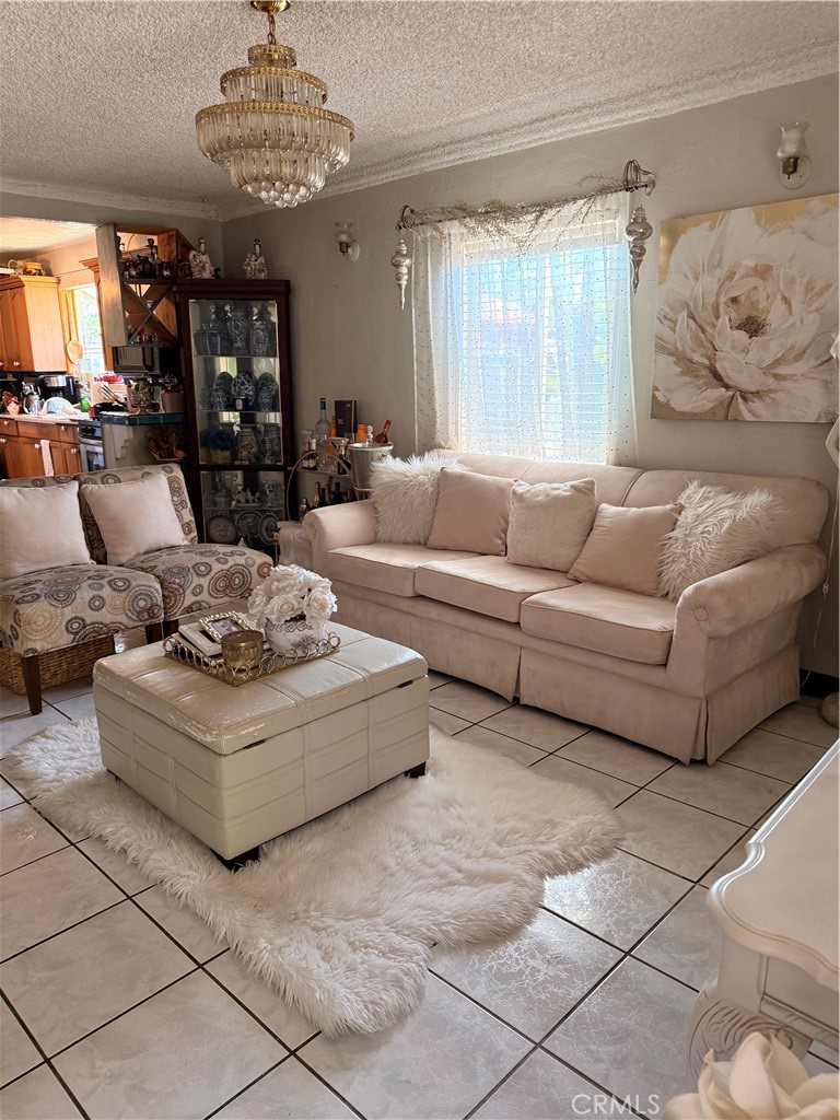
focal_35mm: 24
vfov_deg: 71.6
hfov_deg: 56.8
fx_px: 777
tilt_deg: -13.9
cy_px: 560
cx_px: 420
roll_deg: +0.5
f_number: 1.78
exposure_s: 1/60
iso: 250
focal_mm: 6.76
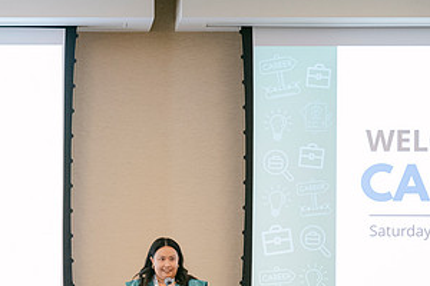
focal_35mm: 145
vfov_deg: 9.4
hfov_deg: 14.0
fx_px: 1732
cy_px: 255
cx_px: 33
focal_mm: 50
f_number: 2.8
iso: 2500
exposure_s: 1/125
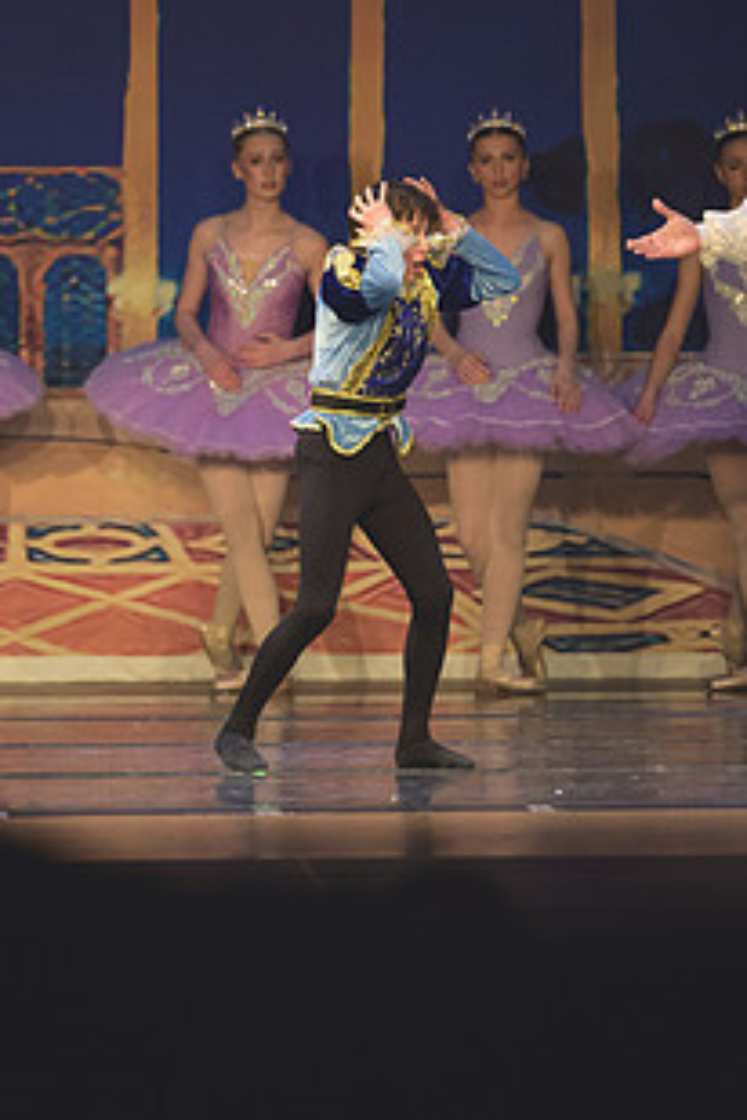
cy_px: 513
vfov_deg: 5.5
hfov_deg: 3.7
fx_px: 11702
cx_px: 268
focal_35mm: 376
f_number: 2.8
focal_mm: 200
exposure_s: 1/320
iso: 4000
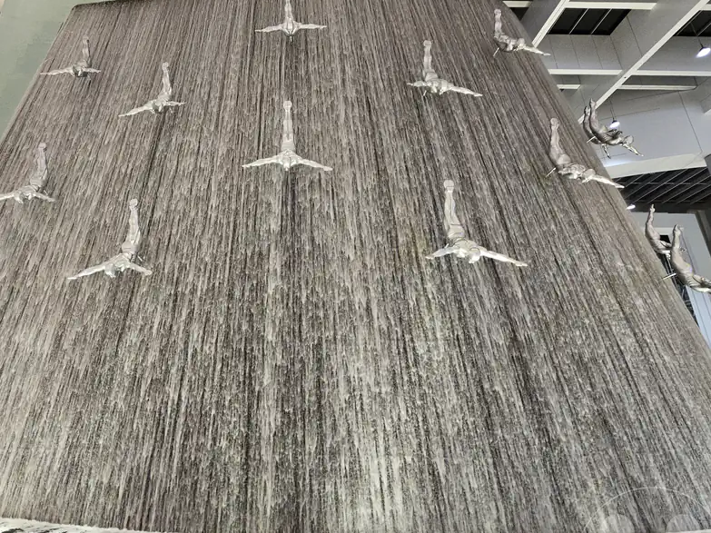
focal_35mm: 17
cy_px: 298
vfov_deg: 74.4
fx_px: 349
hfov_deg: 89.6
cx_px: 276
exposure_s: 1/50
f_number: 2.2
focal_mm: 2.2
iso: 320
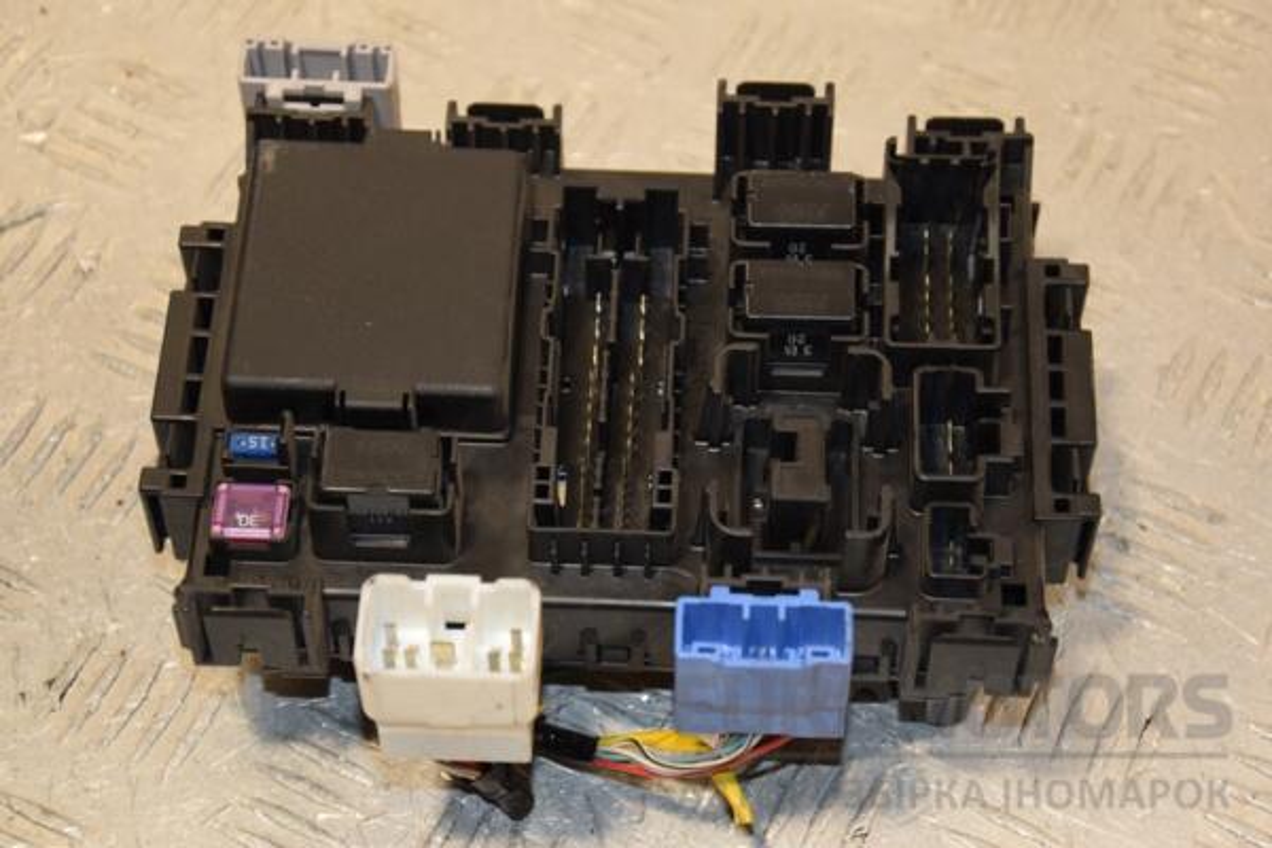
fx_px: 3074
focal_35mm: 87
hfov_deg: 23.4
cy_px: 424
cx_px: 636
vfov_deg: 15.7
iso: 800
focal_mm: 58
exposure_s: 1/200
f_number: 5
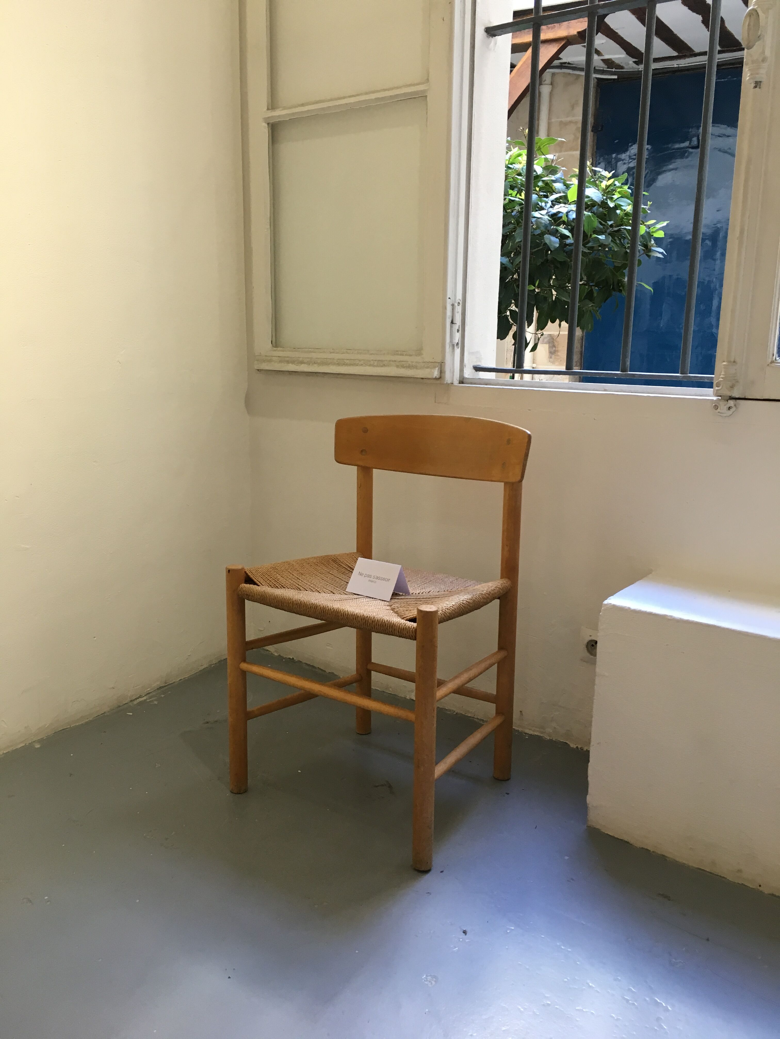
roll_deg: -0.9
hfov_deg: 48.2
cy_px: 520
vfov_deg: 61.7
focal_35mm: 29
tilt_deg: -11.8
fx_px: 871
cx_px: 390
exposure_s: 1/33
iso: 80
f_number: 2.2
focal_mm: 4.15
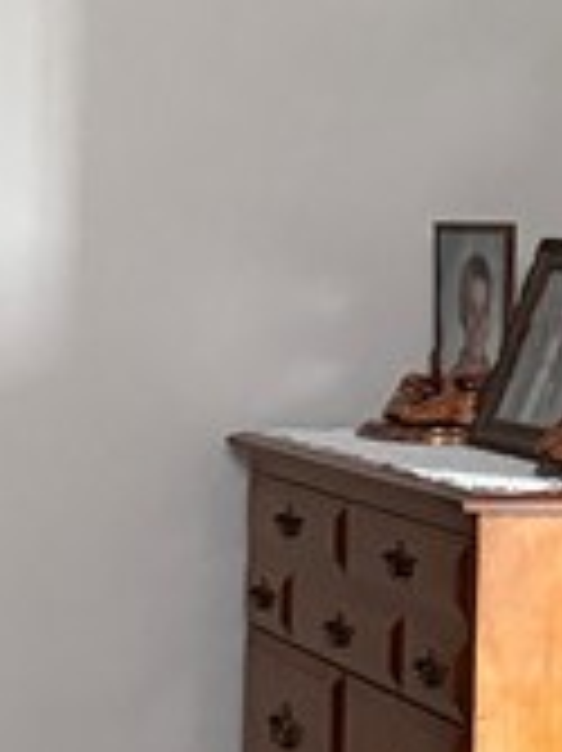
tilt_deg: -4.4
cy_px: 455
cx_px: -872
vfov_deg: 13.4
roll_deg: +0.6
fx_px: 3186
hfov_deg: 8.9
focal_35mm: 147
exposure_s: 1/40
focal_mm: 6.76
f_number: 1.78
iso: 640
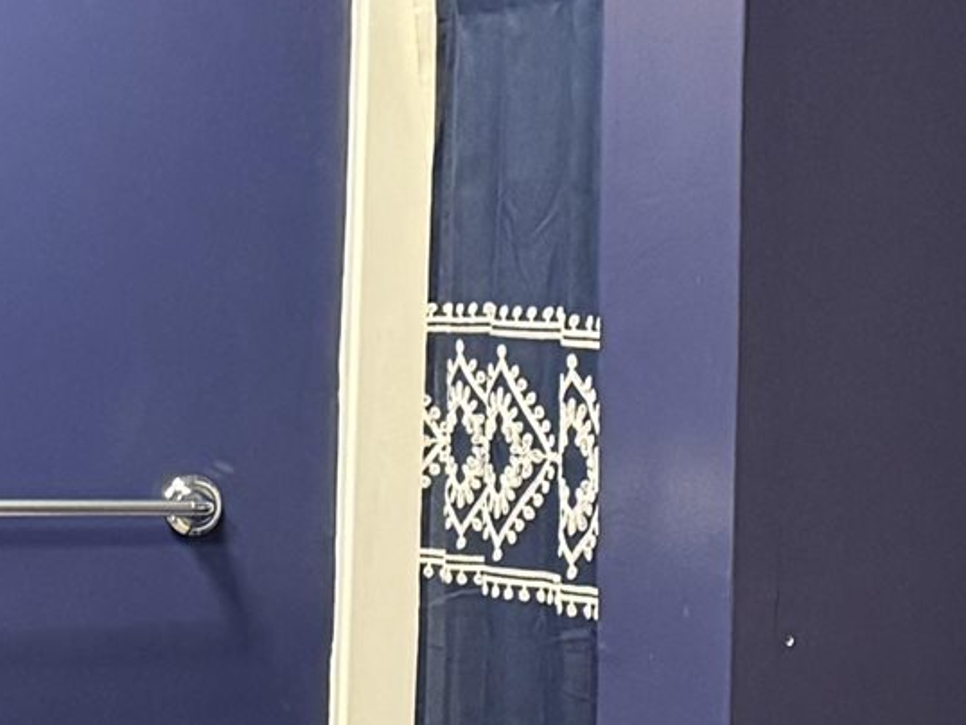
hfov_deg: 14.4
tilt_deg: -5.5
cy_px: 818
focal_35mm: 137
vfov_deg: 10.7
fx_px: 3825
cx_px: 363
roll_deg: -0.5
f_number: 1.78
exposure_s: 1/60
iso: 800
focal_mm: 6.76
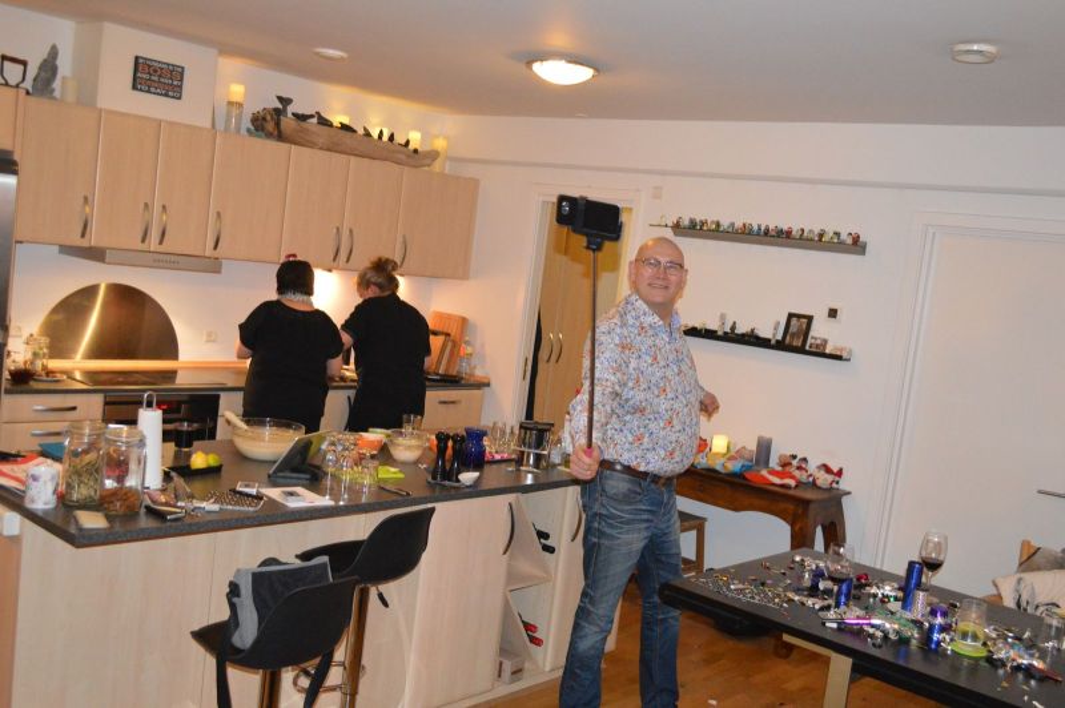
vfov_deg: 36.8
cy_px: 354
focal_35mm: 36
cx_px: 532
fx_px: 1064
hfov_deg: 53.2
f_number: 4
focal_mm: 24
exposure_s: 1/60
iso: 3200
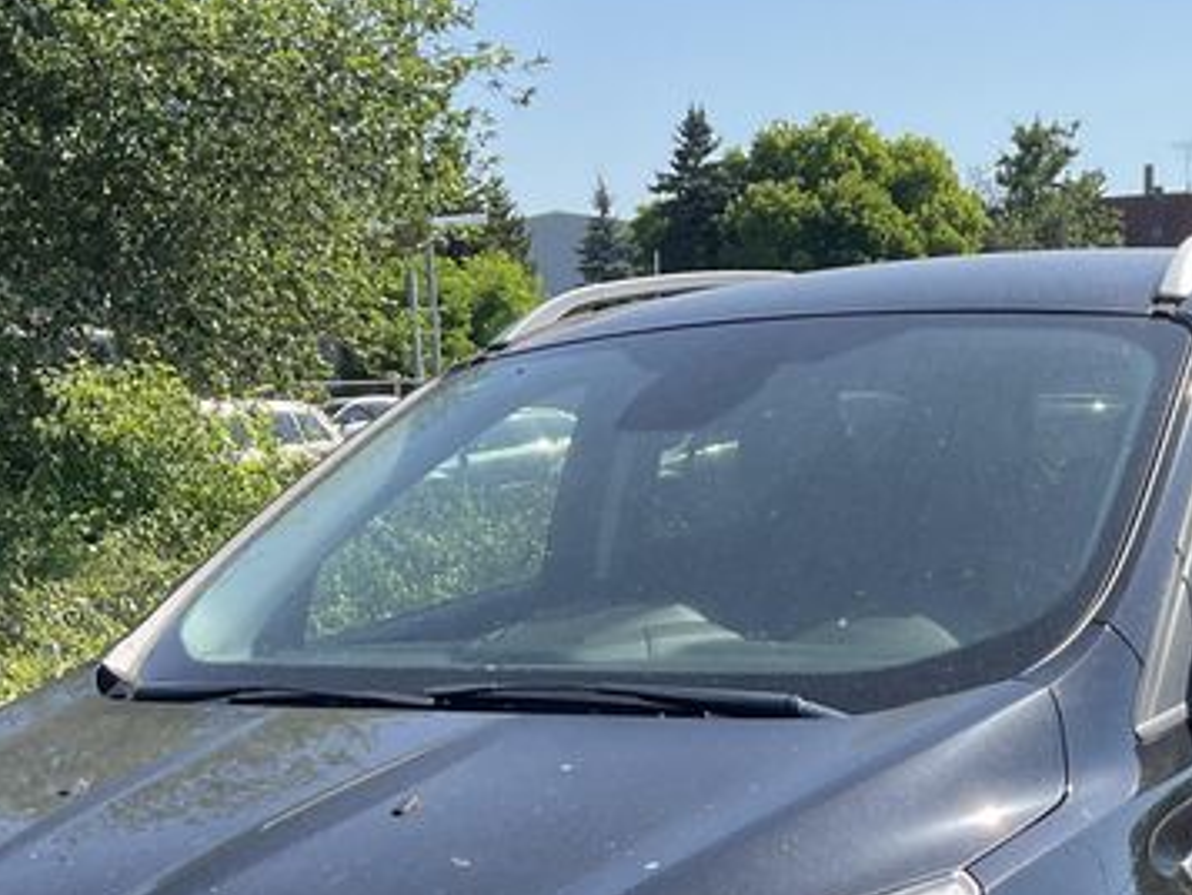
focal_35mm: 65
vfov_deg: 21.6
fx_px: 2239
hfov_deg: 29.7
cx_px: 745
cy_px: 952
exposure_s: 1/842
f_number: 1.8
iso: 25
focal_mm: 3
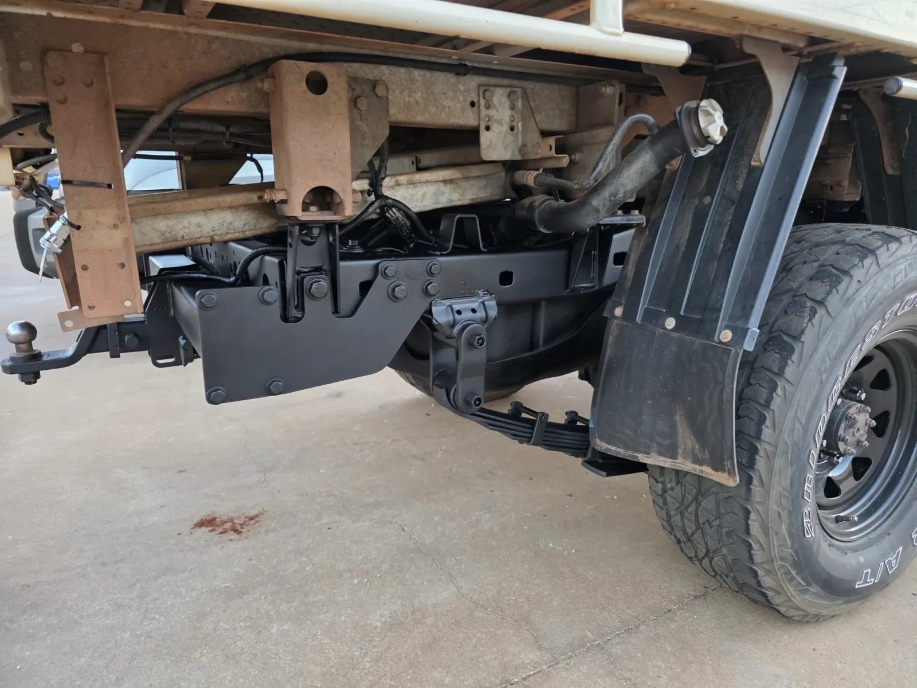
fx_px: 609
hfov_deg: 73.9
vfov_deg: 58.9
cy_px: 344
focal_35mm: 23
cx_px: 458
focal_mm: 6.3
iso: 250
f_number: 1.7
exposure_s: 1/120
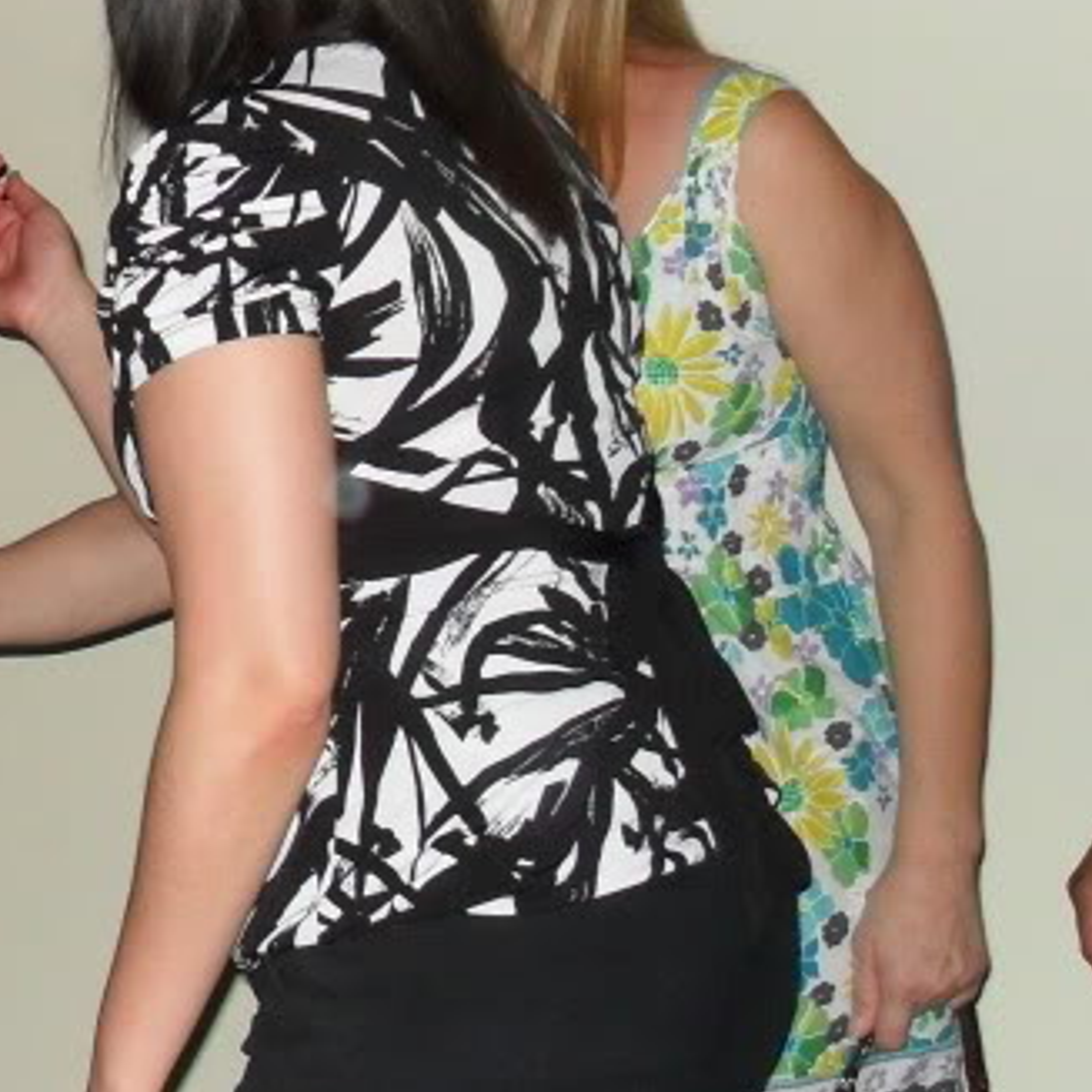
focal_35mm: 97
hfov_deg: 16.6
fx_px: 3462
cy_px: 571
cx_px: -437
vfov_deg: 17.9
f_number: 2.8
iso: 200
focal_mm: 6.2
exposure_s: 1/45
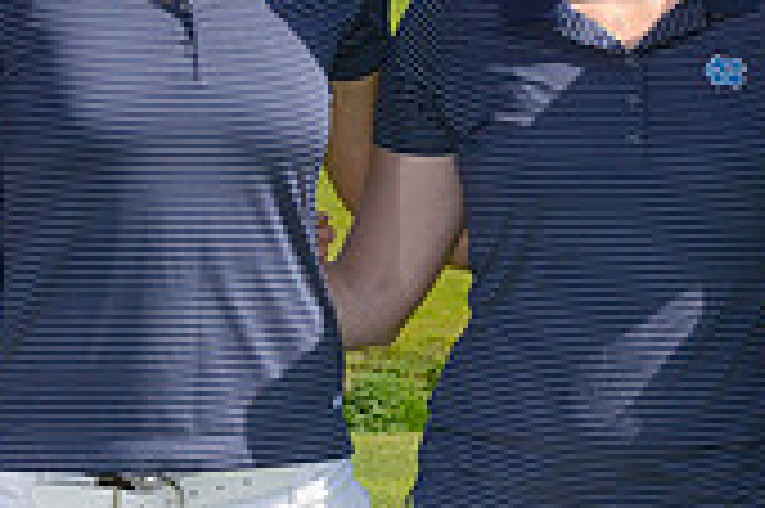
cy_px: 20
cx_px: 374
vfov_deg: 8.3
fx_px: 3482
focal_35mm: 164
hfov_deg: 12.5
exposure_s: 1/250
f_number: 13
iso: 250
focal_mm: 48
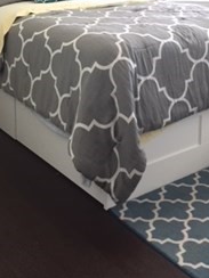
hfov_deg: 25.6
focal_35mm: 57
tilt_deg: -6.7
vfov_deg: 31.5
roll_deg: -0.3
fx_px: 459
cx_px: 132
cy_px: 7
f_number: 2.2
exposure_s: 1/30
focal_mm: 4.15
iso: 100
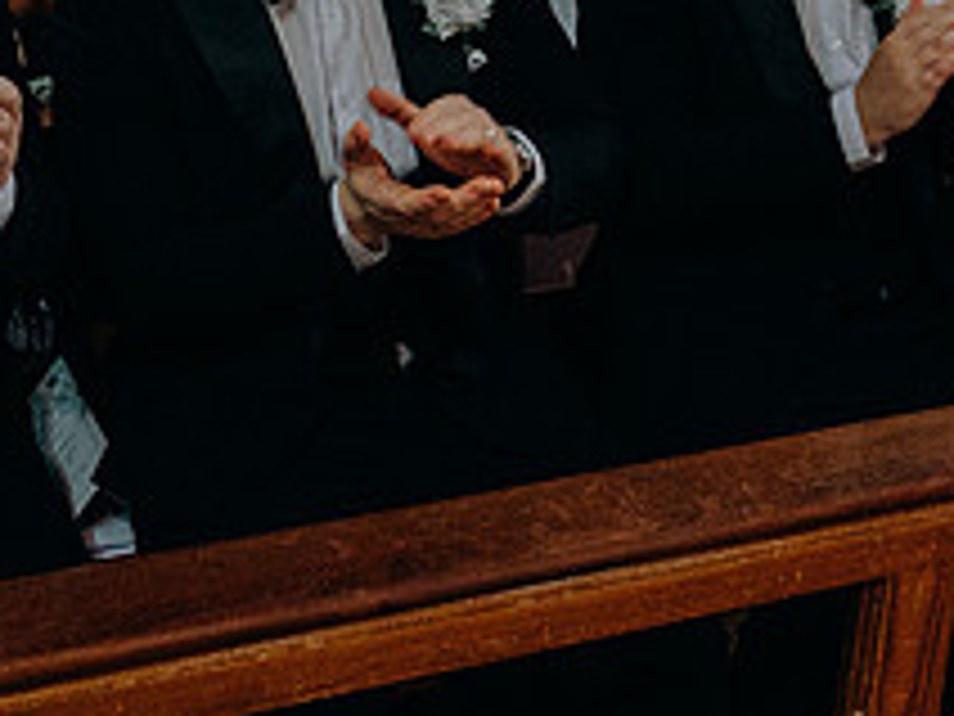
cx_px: 306
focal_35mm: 63
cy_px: 29
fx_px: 1736
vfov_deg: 22.5
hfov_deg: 30.5
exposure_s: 1/160
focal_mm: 24
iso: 5000
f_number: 3.5
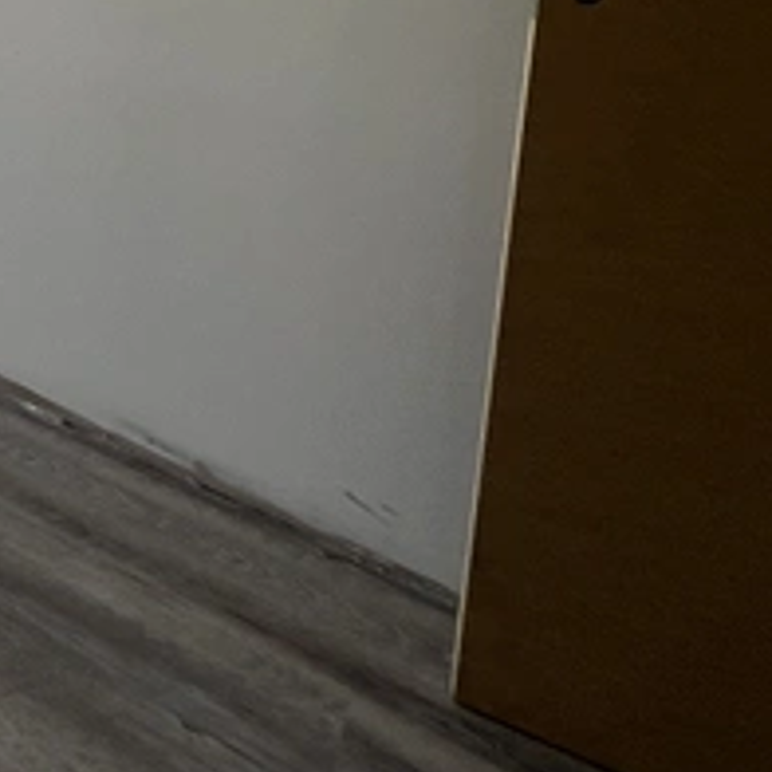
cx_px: -737
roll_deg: +0.3
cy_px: -354
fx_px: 1186
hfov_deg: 20.0
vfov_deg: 26.9
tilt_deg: -6.2
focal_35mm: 47
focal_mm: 1.57
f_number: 1.8
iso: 32
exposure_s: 1/139
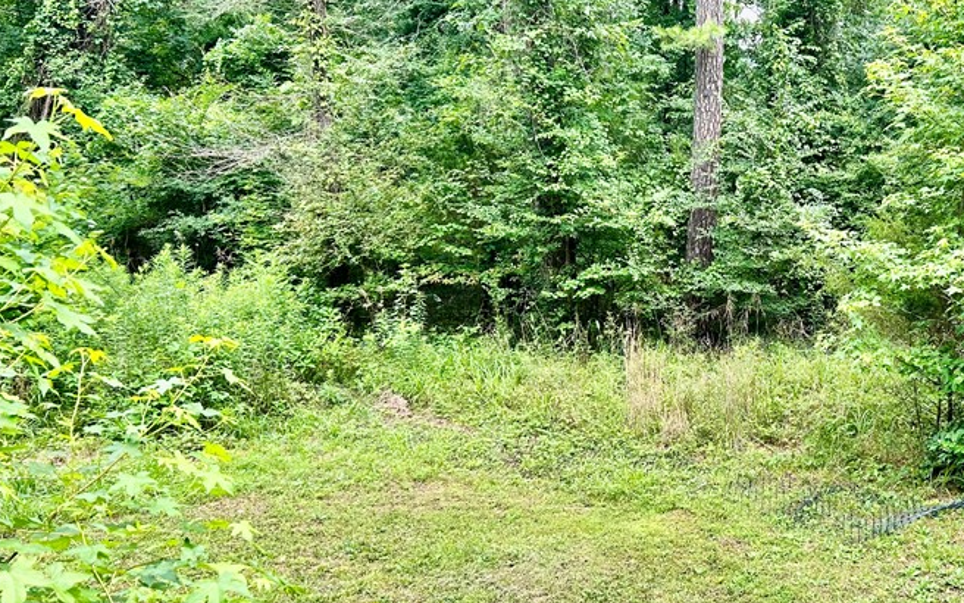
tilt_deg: -6.1
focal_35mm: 43
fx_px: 1130
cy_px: 297
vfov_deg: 29.9
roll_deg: -0.8
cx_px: 749
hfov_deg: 44.3
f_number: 1.5
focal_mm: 5.7
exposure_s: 1/121
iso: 40
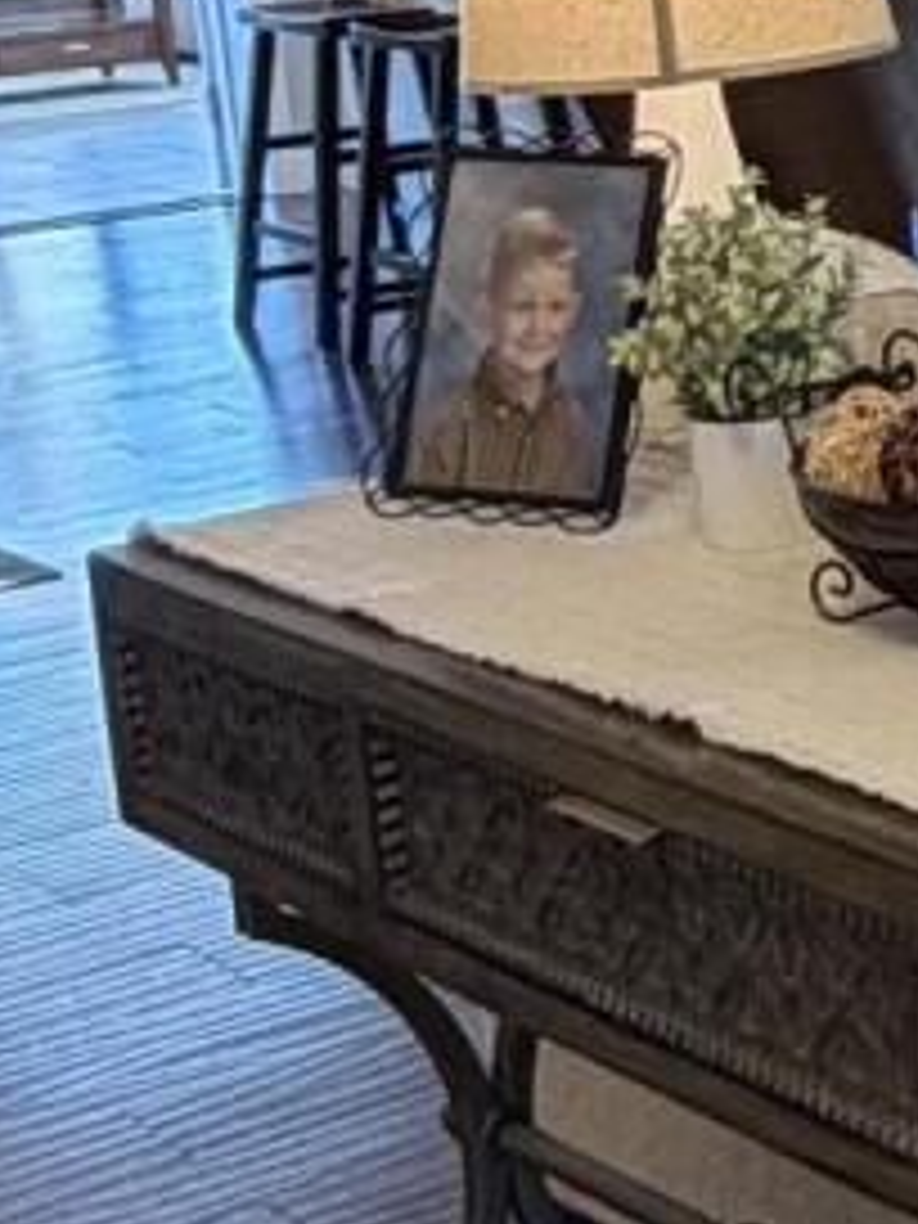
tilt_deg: -10.3
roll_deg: +2.5
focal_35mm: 103
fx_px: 3642
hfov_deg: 12.0
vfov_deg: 18.9
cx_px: 2097
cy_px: 256
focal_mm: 2.22
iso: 320
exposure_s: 1/60
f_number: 2.2
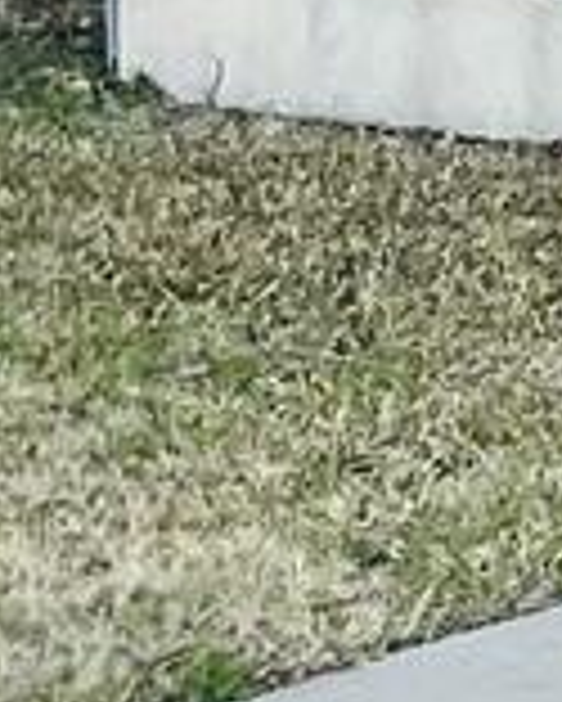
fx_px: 4860
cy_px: -864
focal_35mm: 234
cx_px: 3071
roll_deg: -0.9
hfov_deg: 5.0
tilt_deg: +0.0
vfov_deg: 7.8
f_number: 1.5
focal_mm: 5.7
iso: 125
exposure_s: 1/120
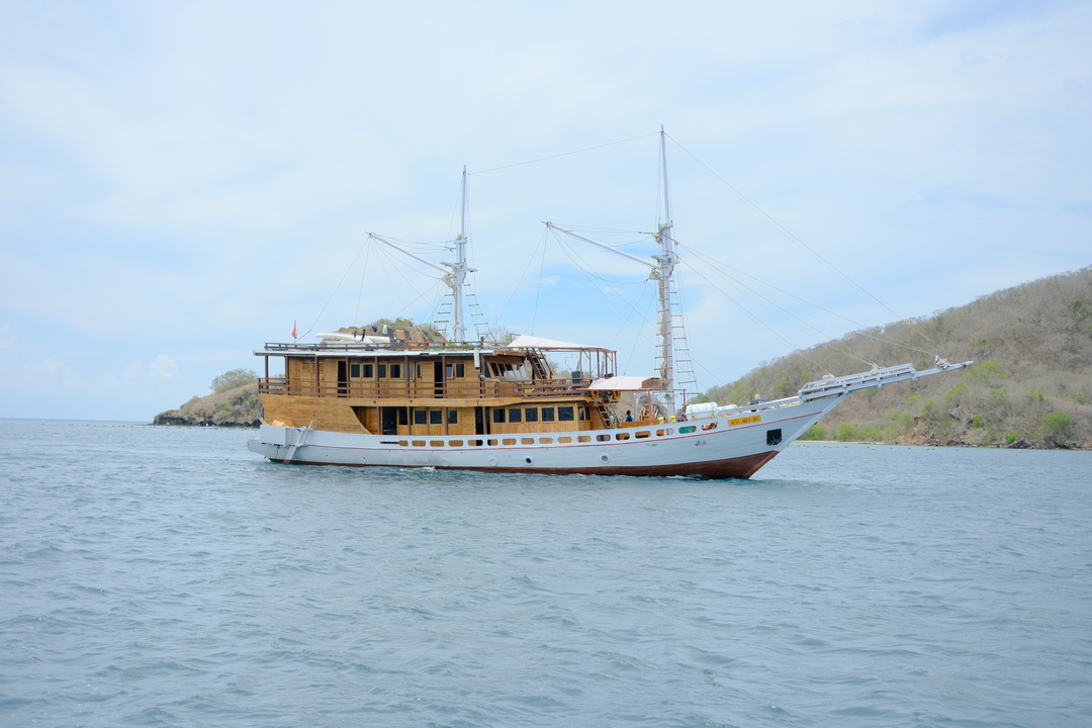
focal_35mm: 41
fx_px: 1244
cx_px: 546
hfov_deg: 47.4
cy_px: 364
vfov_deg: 32.6
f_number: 3.6
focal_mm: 27
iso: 640
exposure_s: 1/3200
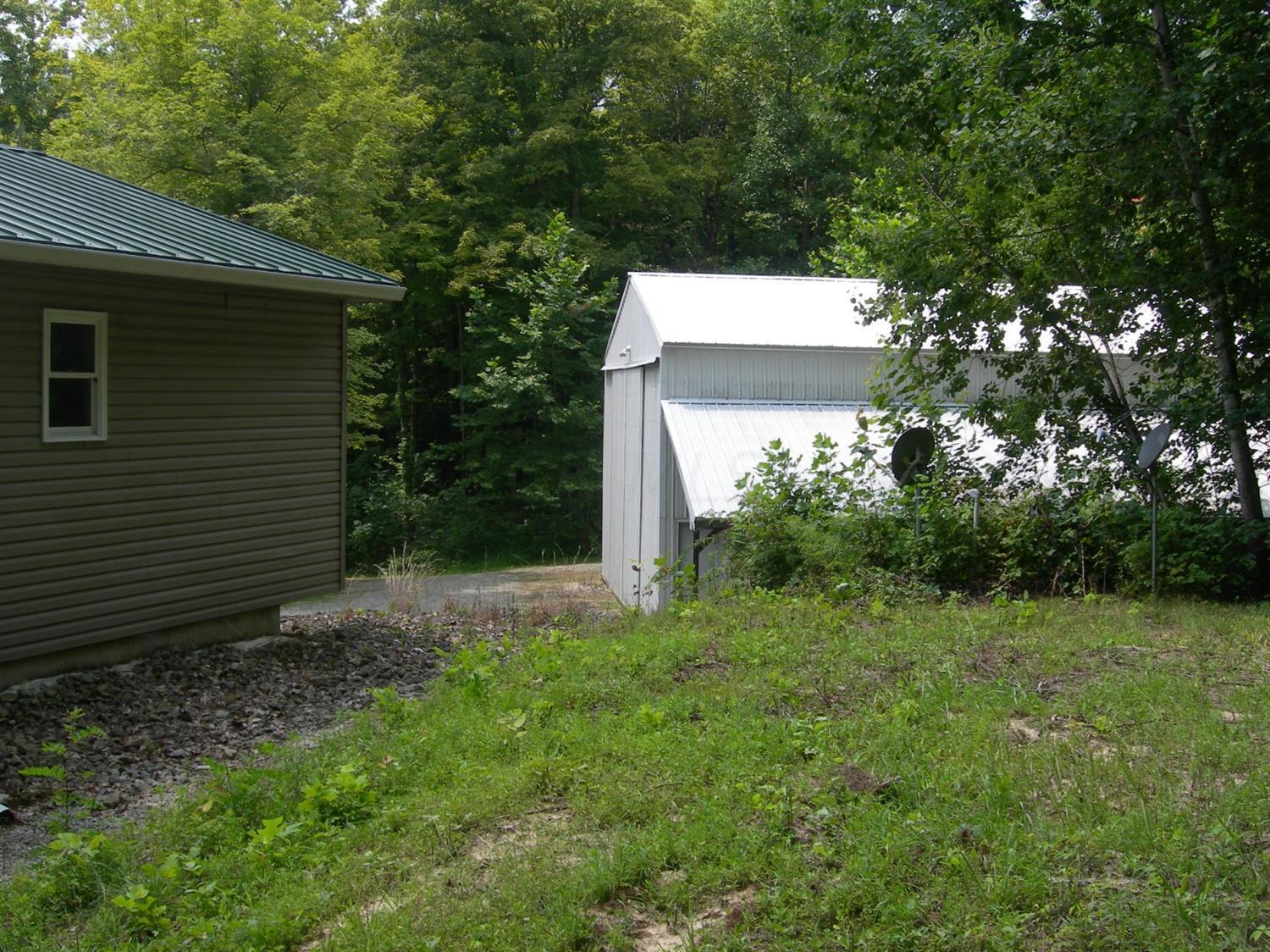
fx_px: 1394
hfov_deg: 49.0
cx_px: 635
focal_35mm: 38
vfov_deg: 37.7
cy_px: 476
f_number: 4.8
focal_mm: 7.8
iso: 50
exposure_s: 1/217
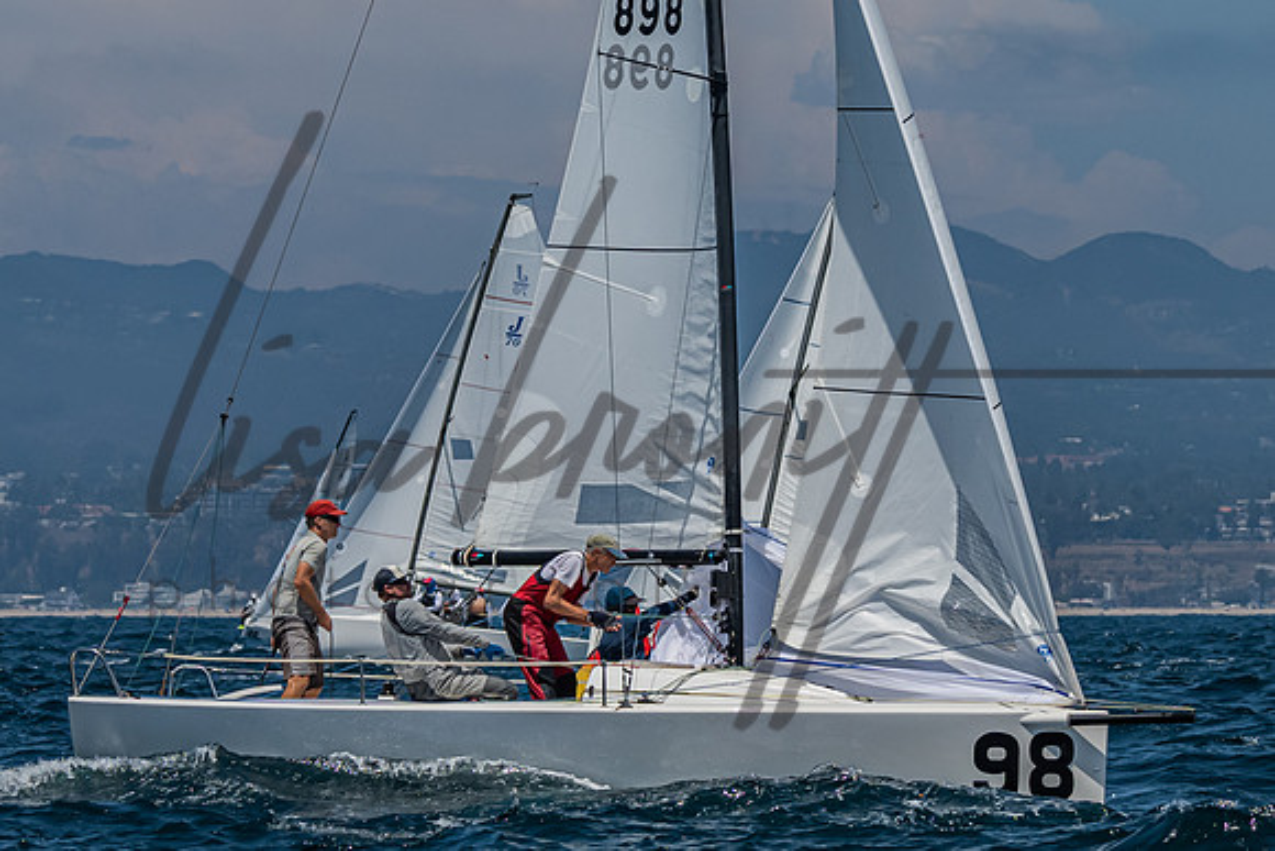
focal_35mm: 310
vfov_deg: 4.4
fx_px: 10985
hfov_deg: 6.6
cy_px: 238
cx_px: 474
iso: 400
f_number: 6.3
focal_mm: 130
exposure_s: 1/2500
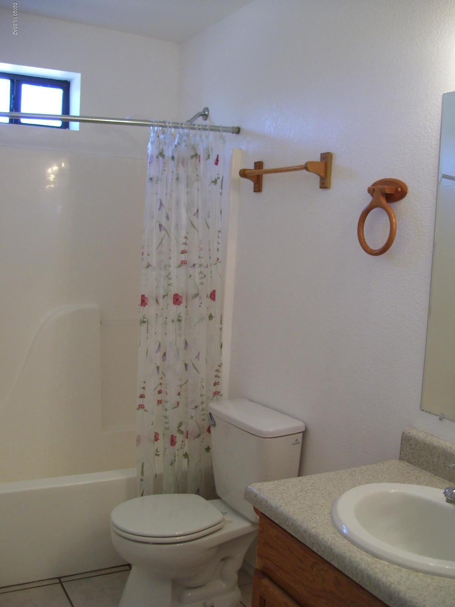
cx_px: 228
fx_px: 631
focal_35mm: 36
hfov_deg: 39.7
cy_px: 304
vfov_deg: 51.4
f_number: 2.7
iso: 80
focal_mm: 6
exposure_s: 1/30
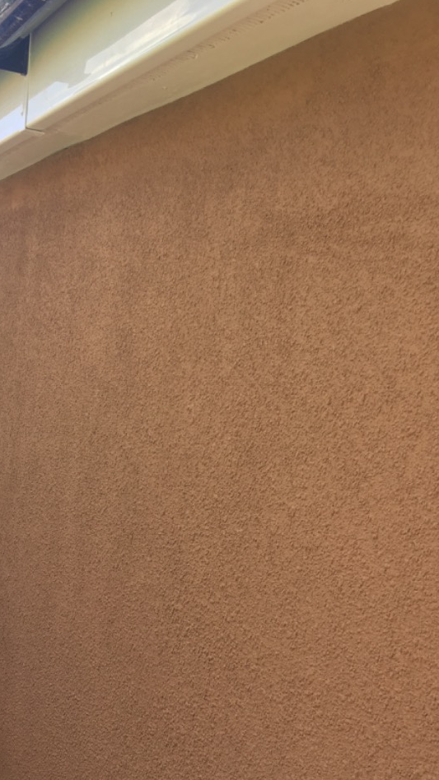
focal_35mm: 40
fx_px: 828
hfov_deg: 29.6
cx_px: 163
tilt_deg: -8.1
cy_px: 478
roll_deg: -5.1
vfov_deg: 50.1
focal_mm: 4.15
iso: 25
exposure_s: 1/169
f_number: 2.2
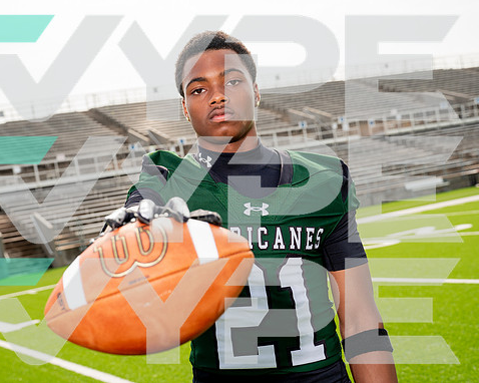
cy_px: 190
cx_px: 208
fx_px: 808
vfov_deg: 26.7
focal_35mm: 57
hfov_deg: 33.0
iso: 100
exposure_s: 1/320
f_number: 5.6
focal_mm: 50
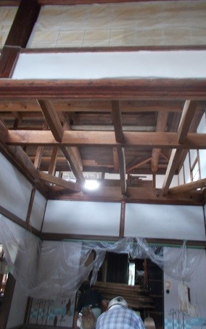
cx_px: 116
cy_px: 165
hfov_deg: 44.5
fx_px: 251
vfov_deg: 66.5
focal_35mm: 28
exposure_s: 1/5
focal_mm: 4.6
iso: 200
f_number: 3.2
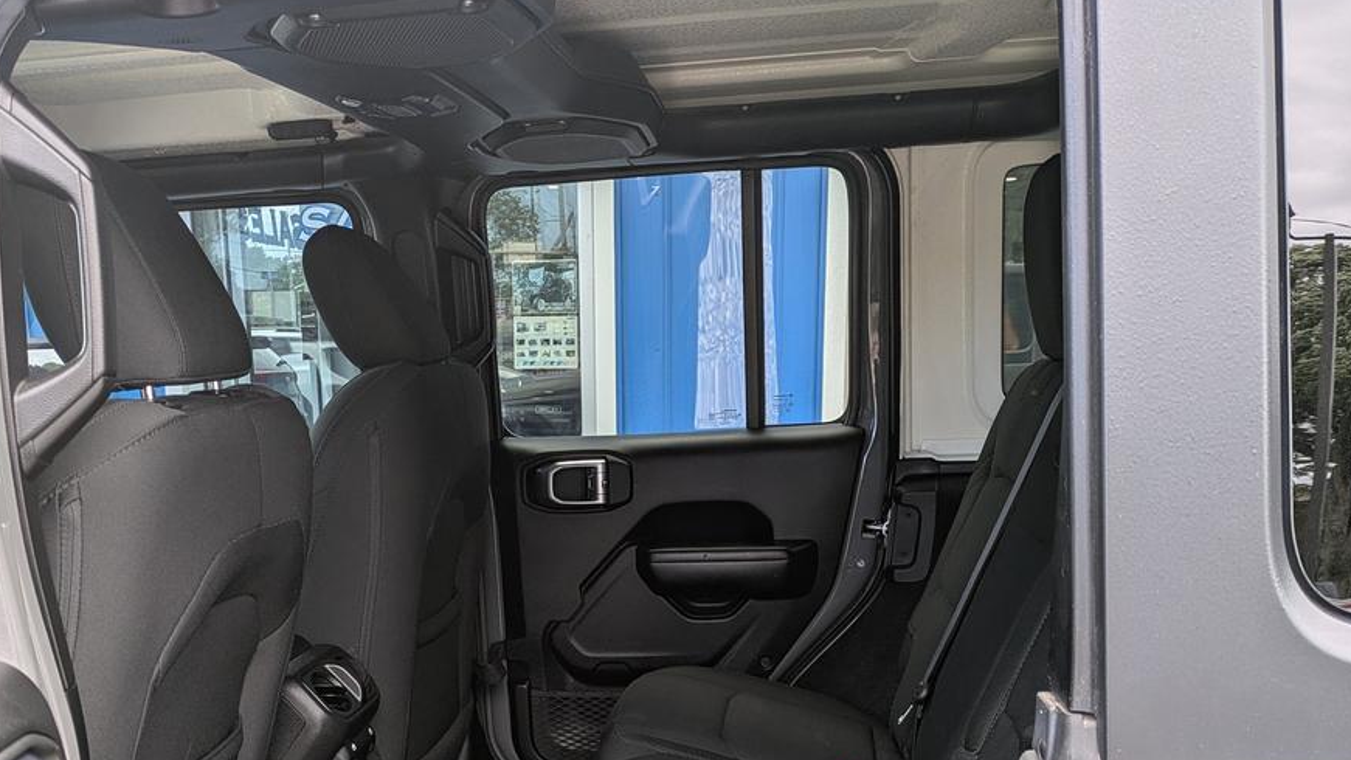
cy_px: 627
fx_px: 1433
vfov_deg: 28.9
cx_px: 587
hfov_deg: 50.3
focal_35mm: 40
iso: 40
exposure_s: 1/145
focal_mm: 5.43
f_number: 1.89
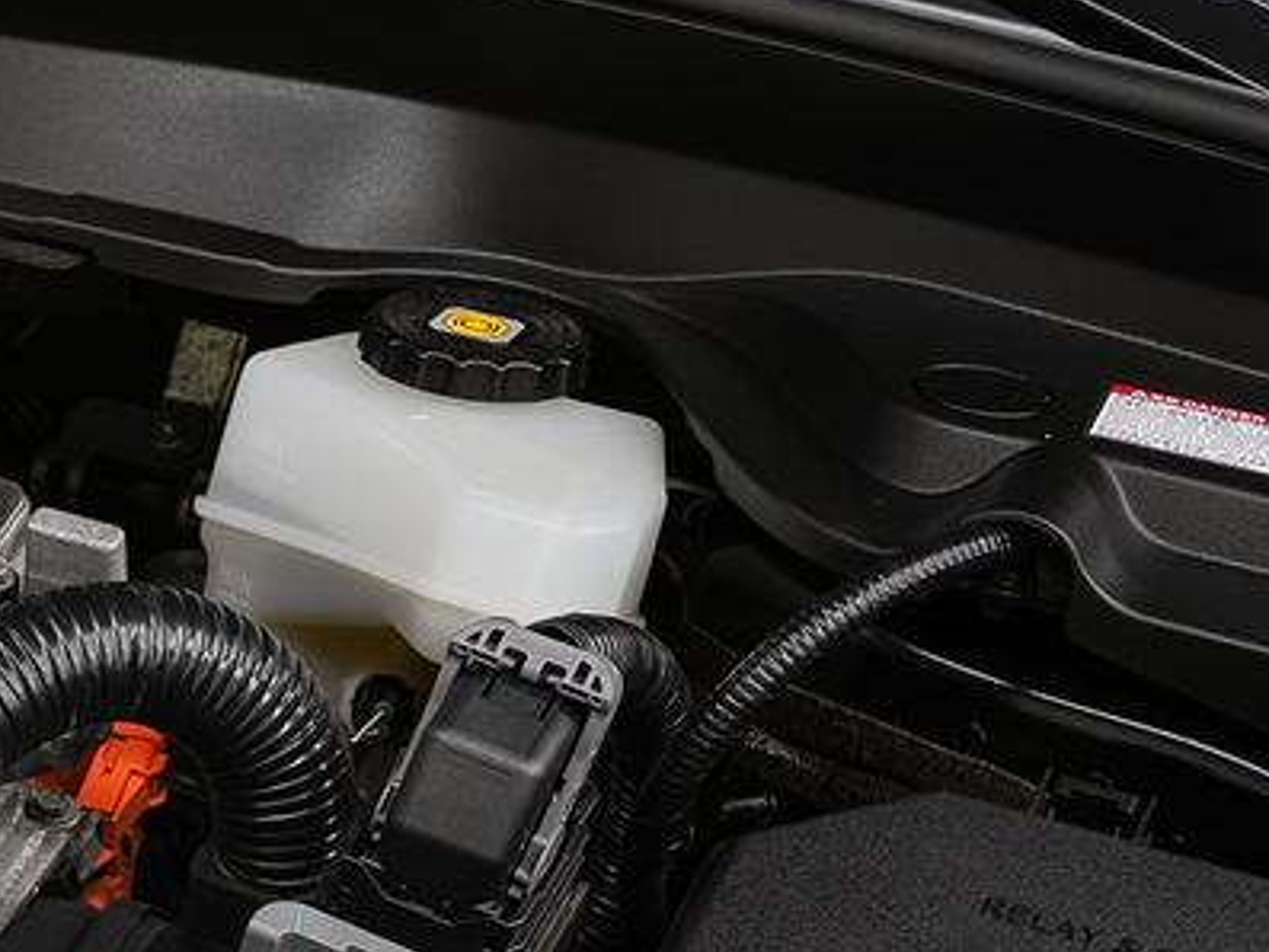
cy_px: 854
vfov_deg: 15.9
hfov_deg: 17.7
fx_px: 3374
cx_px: -920
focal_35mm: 92
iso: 100
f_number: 7.1
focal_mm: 24
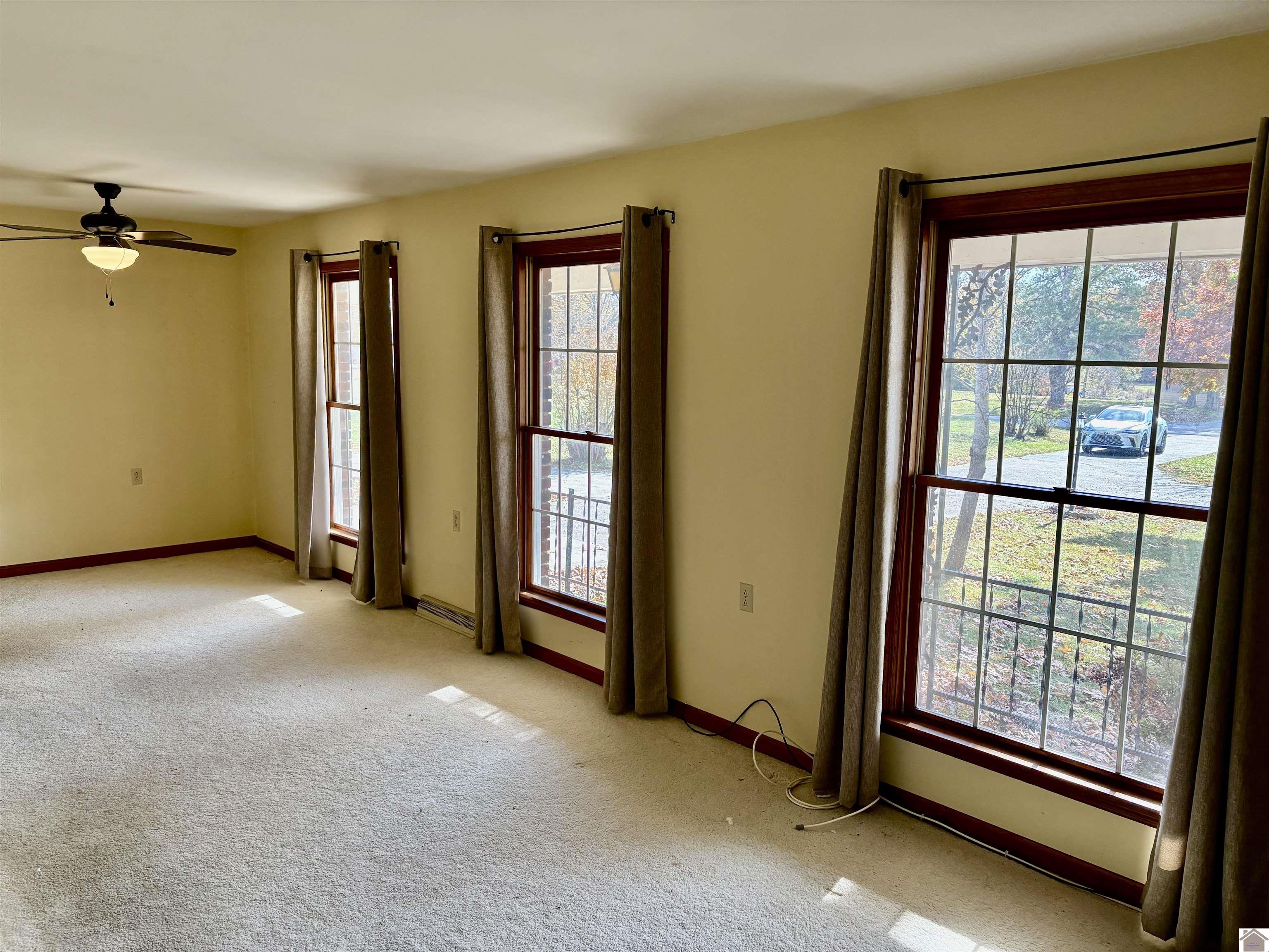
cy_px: 476
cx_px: 634
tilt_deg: -8.0
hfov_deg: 67.3
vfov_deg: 53.1
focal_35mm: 26
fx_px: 953
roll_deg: -0.1
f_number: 1.6
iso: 80
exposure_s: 1/242
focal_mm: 5.96
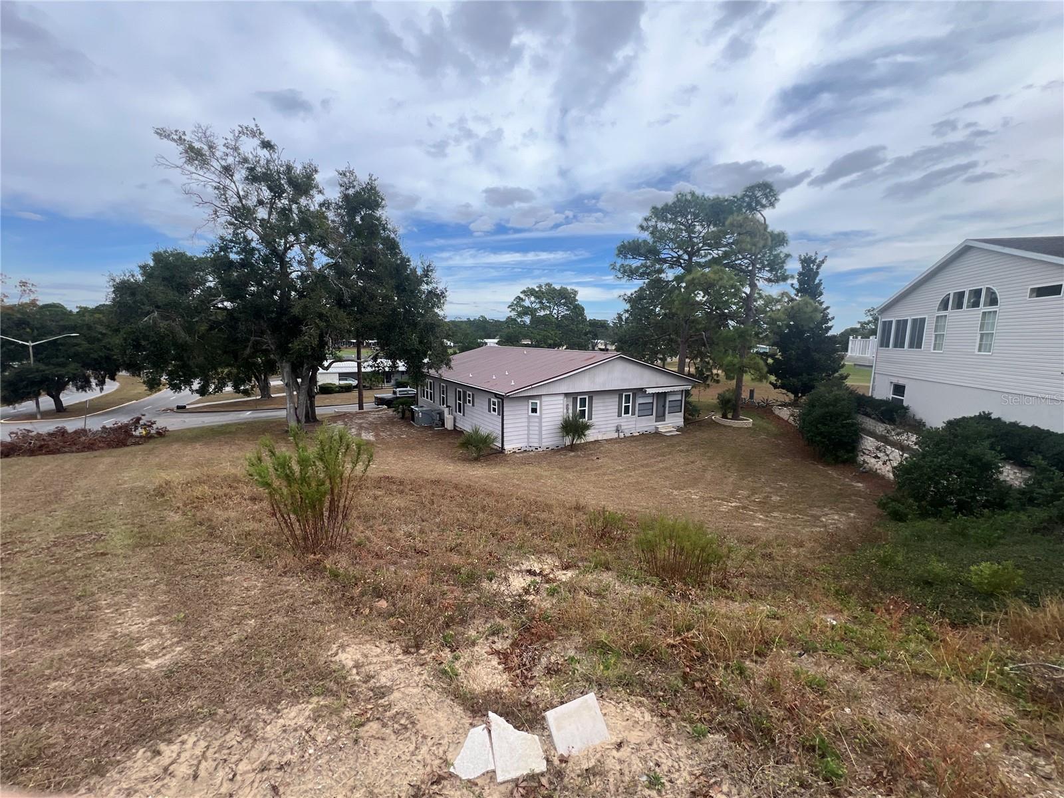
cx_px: 532
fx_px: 400
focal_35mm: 13
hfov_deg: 106.2
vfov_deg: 89.9
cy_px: 399
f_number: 1.8
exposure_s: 1/742
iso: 32
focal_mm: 1.57
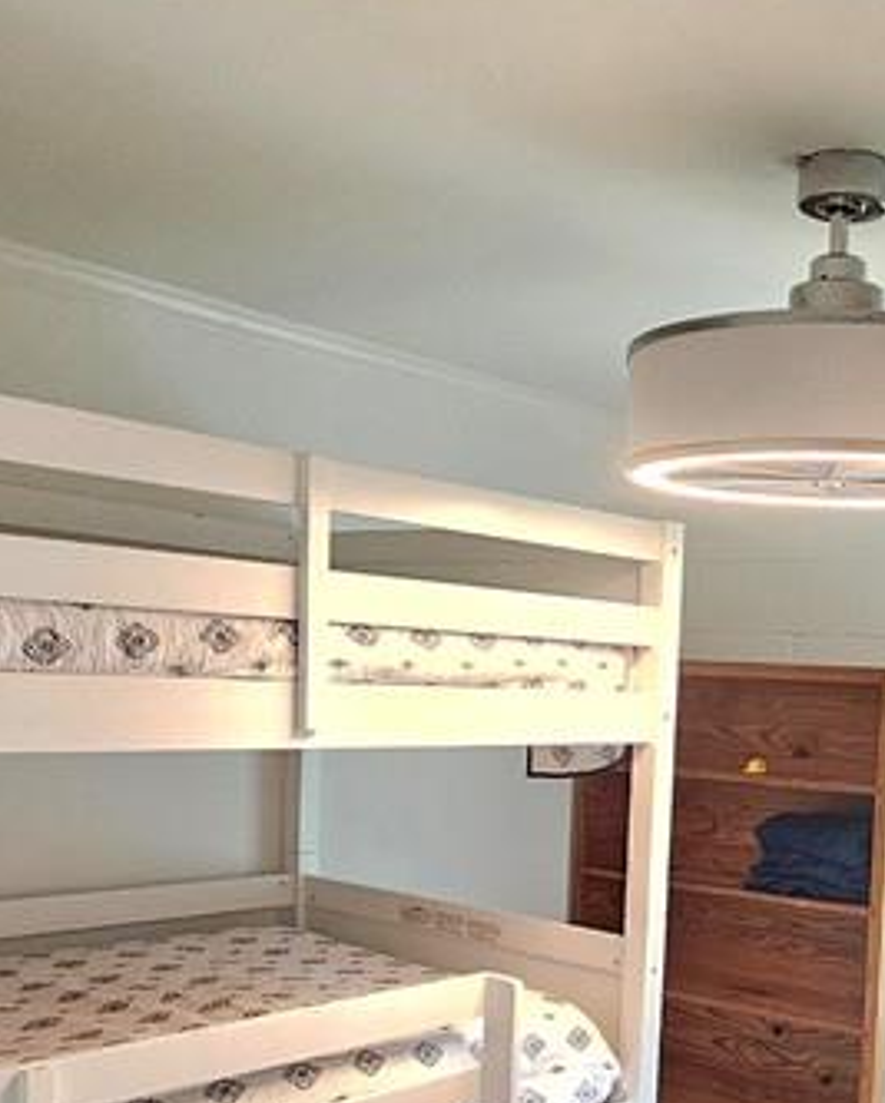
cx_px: 739
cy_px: 805
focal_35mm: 39
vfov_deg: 45.4
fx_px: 1275
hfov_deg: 36.6
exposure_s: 1/60.2
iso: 320
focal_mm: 2.2
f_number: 2.2
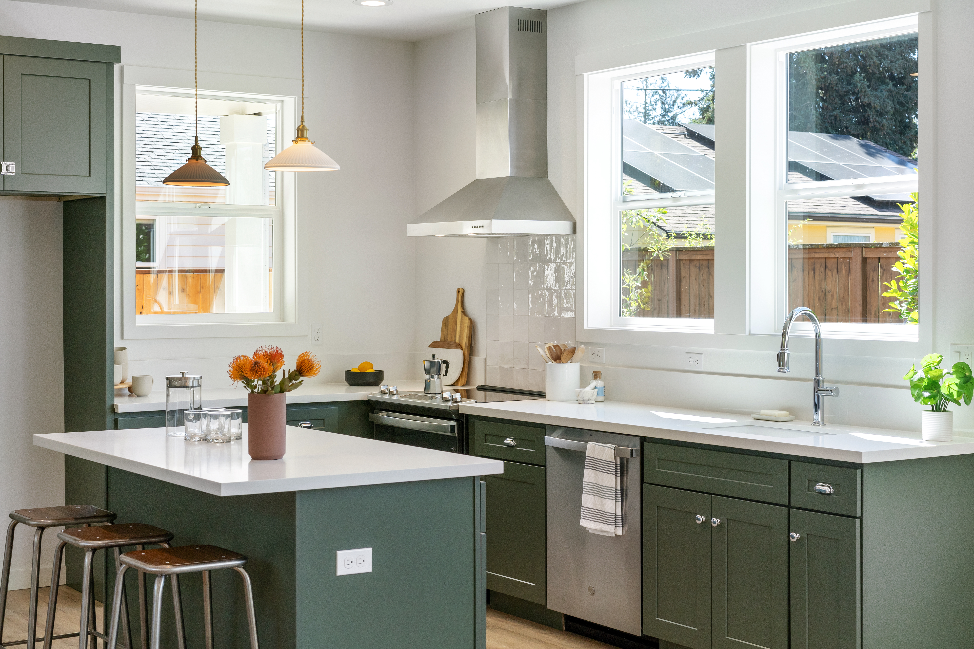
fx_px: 1515
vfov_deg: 24.2
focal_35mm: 56
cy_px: 327
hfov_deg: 35.6
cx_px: 485
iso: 400
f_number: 8
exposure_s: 1/100
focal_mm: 55
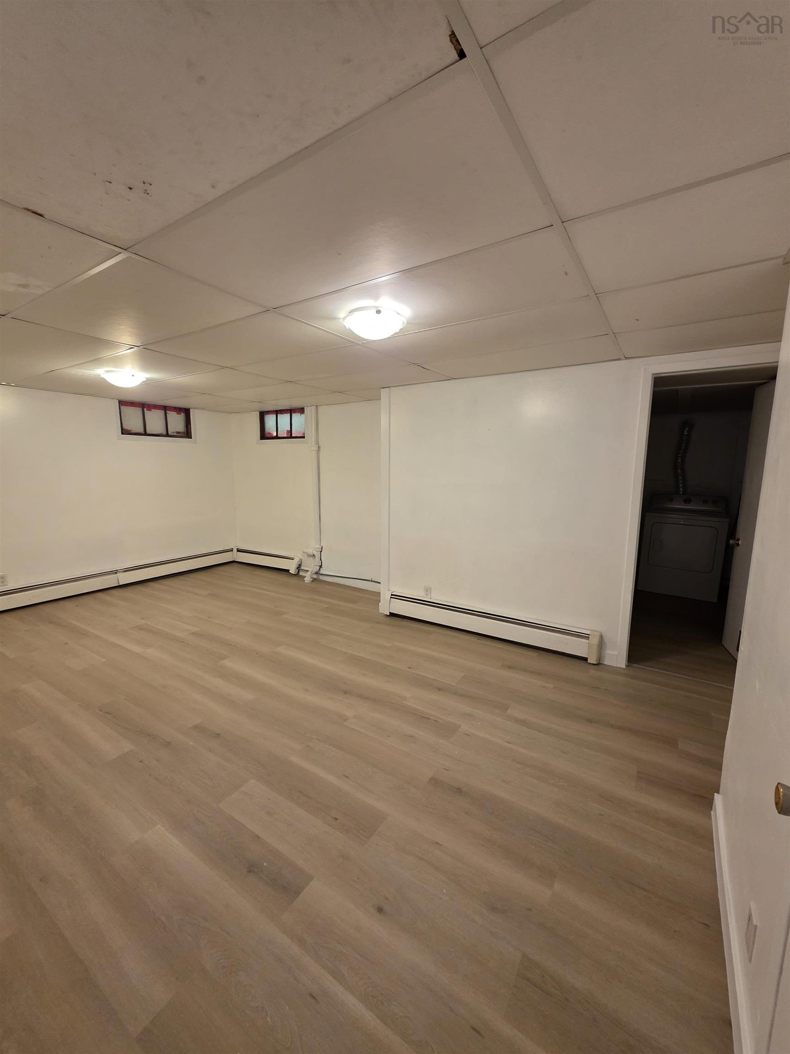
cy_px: 527
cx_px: 395
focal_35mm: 13
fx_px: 396
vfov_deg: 106.2
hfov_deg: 89.9
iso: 320
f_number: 1.9
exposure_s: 1/60
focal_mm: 2.2
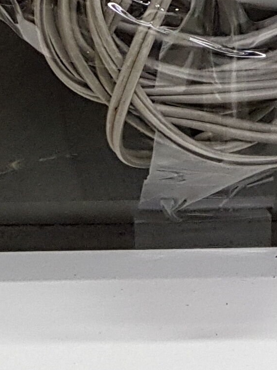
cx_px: -60
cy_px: -498
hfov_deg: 10.5
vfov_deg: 11.8
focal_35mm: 139
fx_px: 1482
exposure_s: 1/33
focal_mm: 4.2
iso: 160
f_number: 1.7
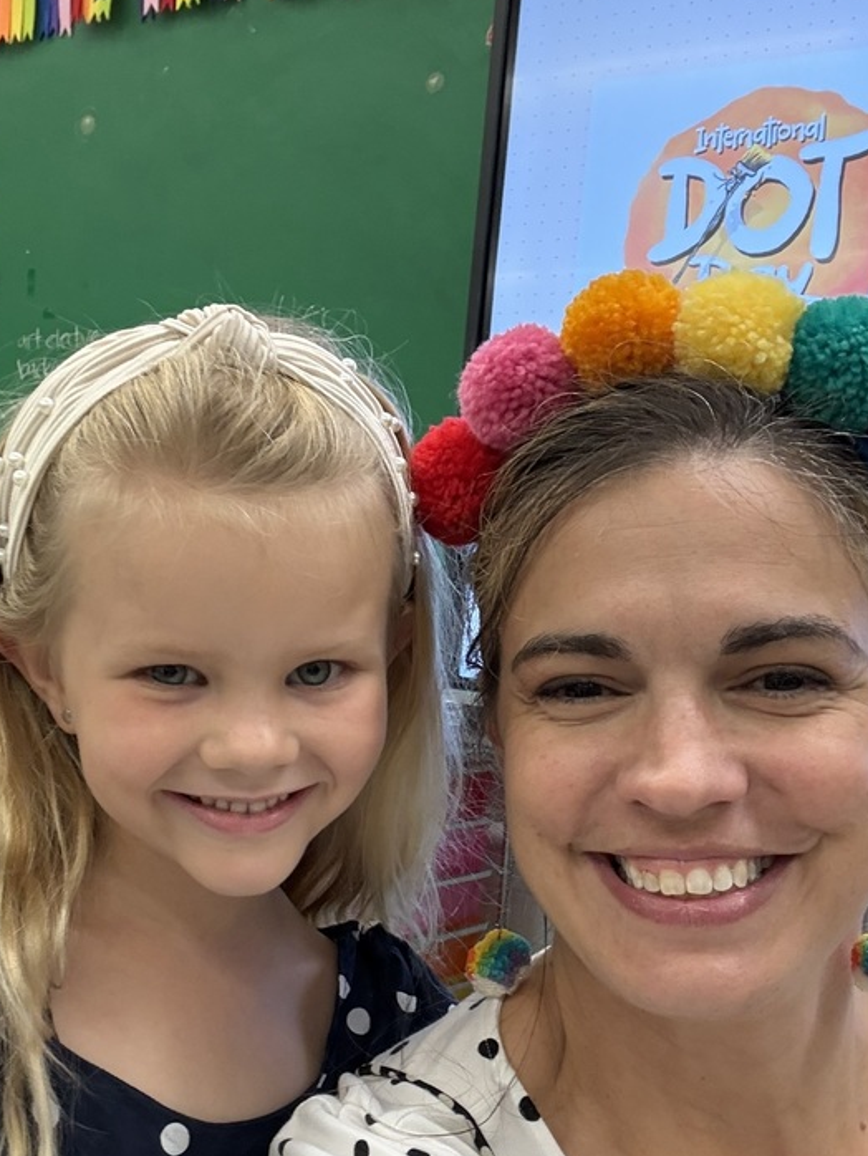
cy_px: 691
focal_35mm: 44
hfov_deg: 32.8
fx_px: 1470
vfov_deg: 42.7
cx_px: 373
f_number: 1.9
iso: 125
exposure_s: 1/60
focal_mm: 2.69
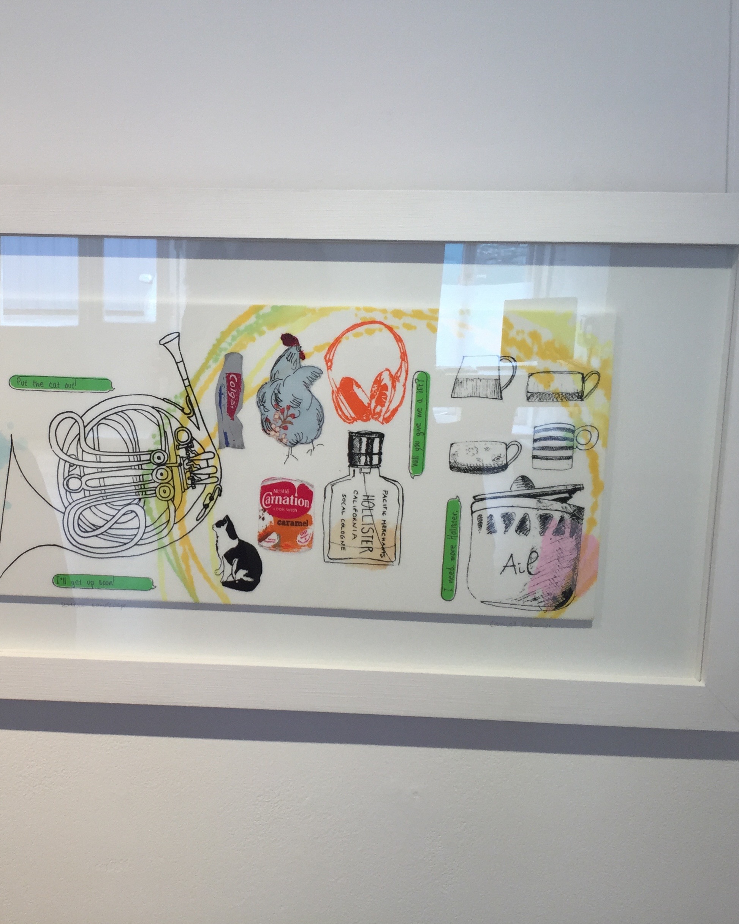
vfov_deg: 47.9
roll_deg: -2.3
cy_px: 462
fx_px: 1039
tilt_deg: -0.7
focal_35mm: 38
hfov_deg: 37.9
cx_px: 158
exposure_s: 1/100
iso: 50
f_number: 2.2
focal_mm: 4.15
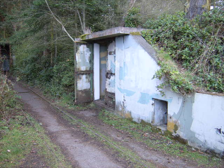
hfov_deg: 52.6
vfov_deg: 40.7
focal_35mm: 35
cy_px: 84
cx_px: 112
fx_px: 226
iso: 50
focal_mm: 5.8
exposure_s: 1/45
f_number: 2.8
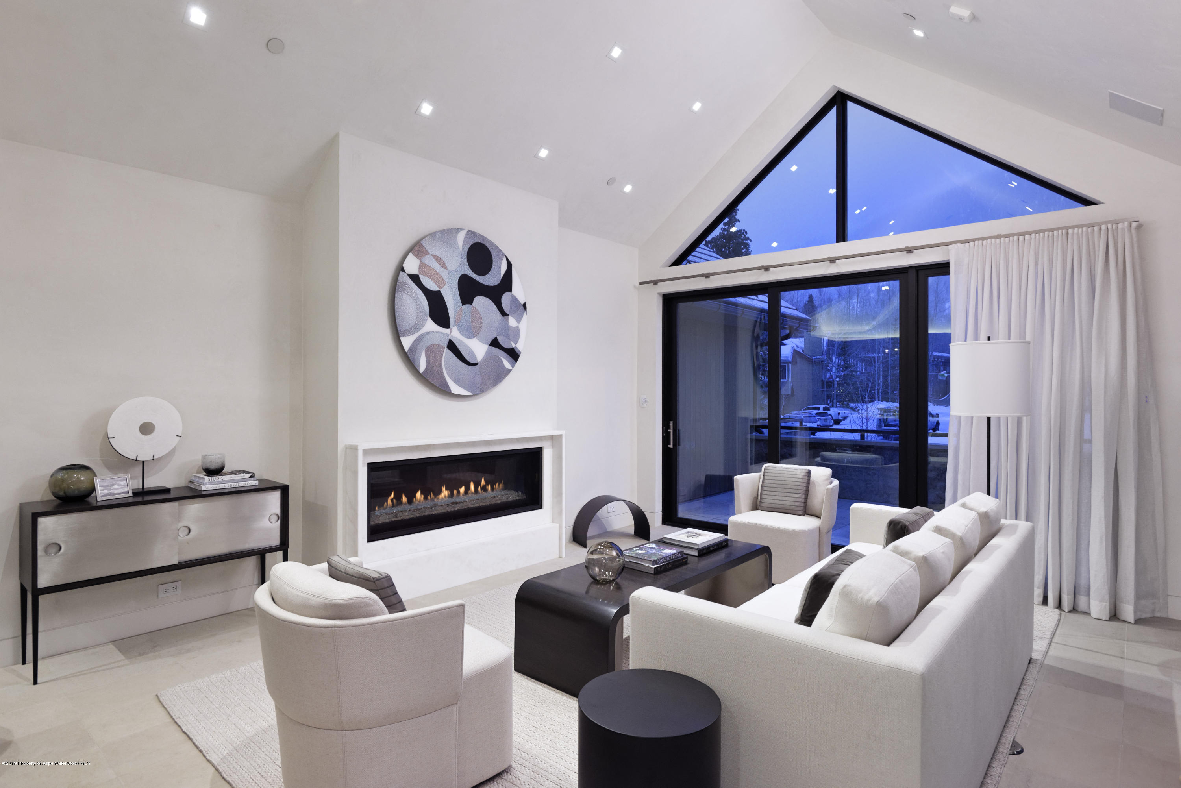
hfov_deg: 84.0
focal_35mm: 20
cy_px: 394
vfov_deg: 62.0
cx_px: 590
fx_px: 656
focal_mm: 20
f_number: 7.1
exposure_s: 1/30
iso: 1250
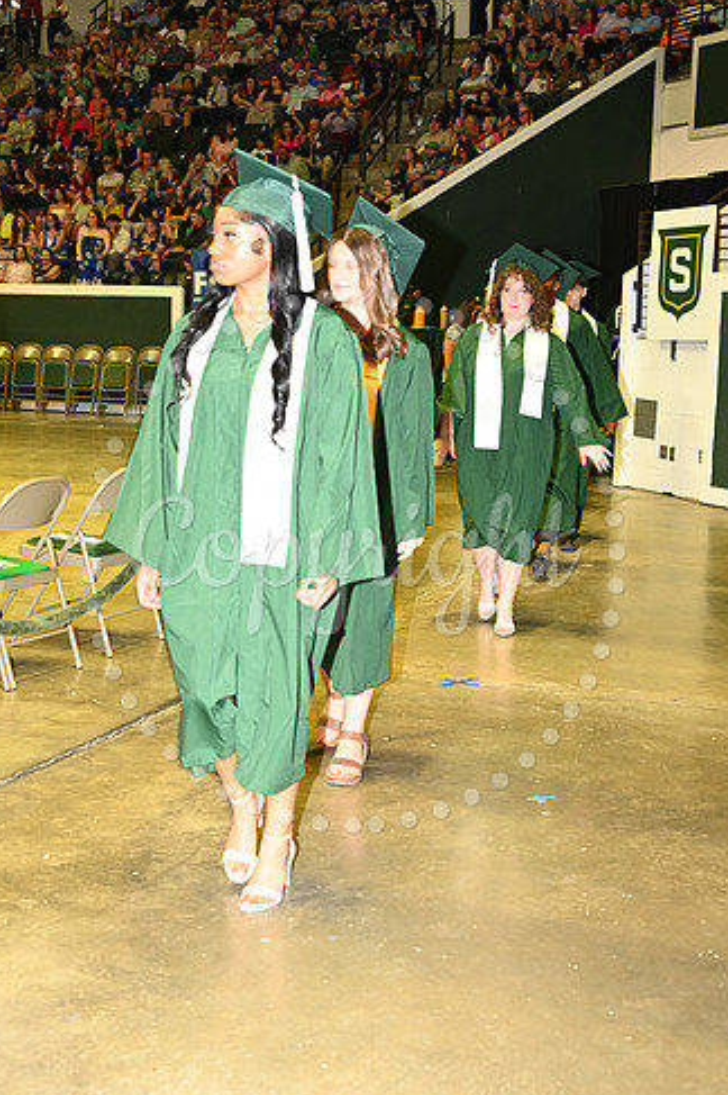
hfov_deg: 27.0
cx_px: 353
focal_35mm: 50
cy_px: 558
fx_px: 1519
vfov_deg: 39.6
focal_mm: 42
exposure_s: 1/60
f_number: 5.6
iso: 1600
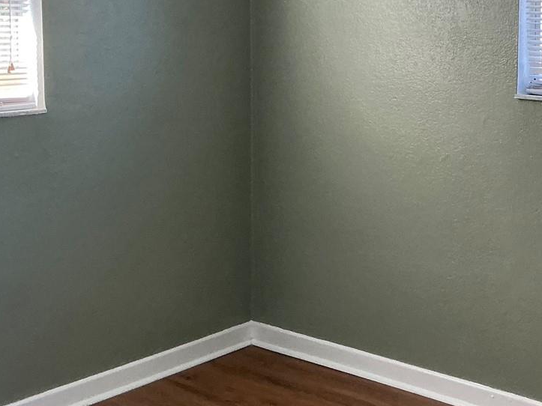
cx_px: 440
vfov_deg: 23.2
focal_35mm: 62
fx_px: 971
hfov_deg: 30.4
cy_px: 64
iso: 64
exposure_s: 1/110
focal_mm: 3
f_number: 1.8
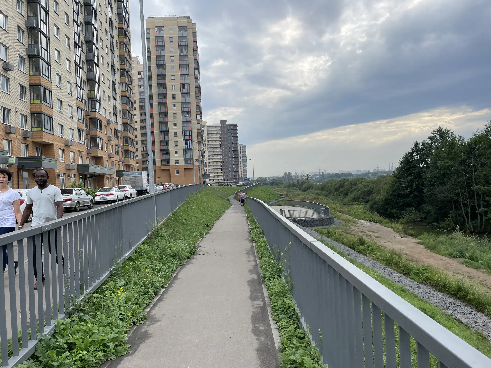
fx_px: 369
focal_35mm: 26
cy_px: 184
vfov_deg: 53.1
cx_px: 246
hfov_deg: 67.3
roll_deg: +3.7
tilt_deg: +1.8
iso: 32
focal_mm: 4.2
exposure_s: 1/1553
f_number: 1.6
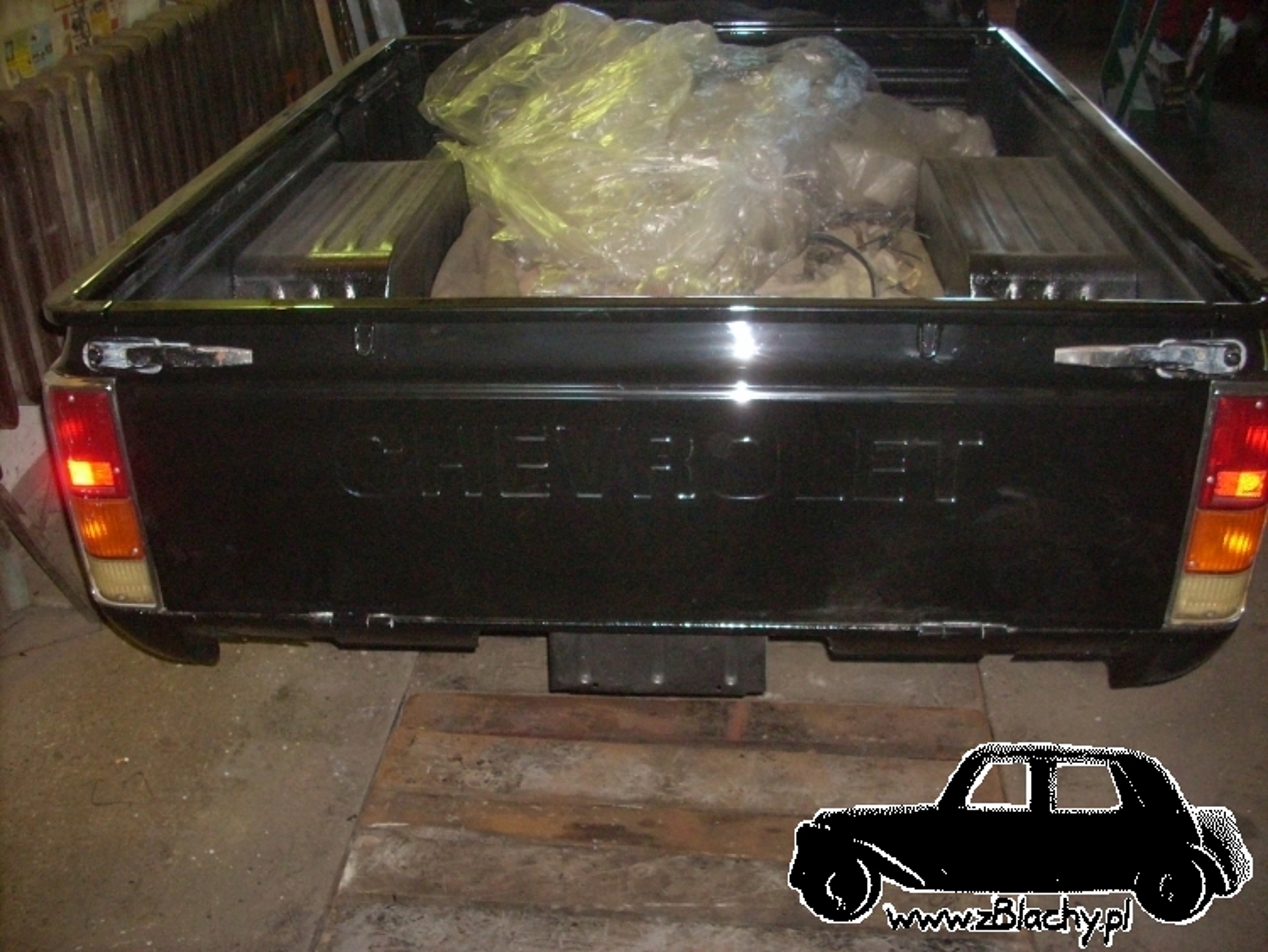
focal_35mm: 37
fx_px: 1356
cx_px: 634
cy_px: 476
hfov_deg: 50.1
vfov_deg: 38.7
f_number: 2.8
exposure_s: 1/60
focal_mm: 6.2
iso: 400
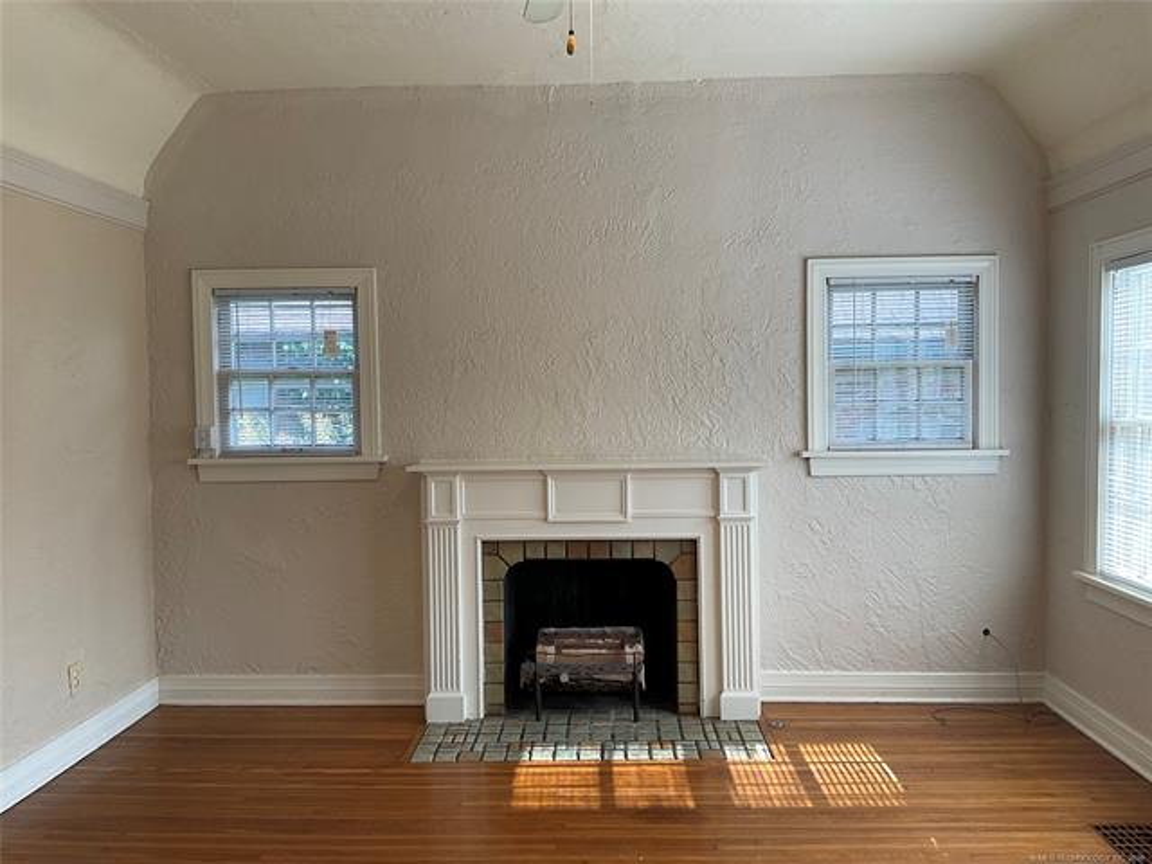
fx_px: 965
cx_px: 576
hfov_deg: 61.7
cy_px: 432
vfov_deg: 48.2
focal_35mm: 29
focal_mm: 3
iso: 25
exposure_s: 1/120
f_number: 1.8
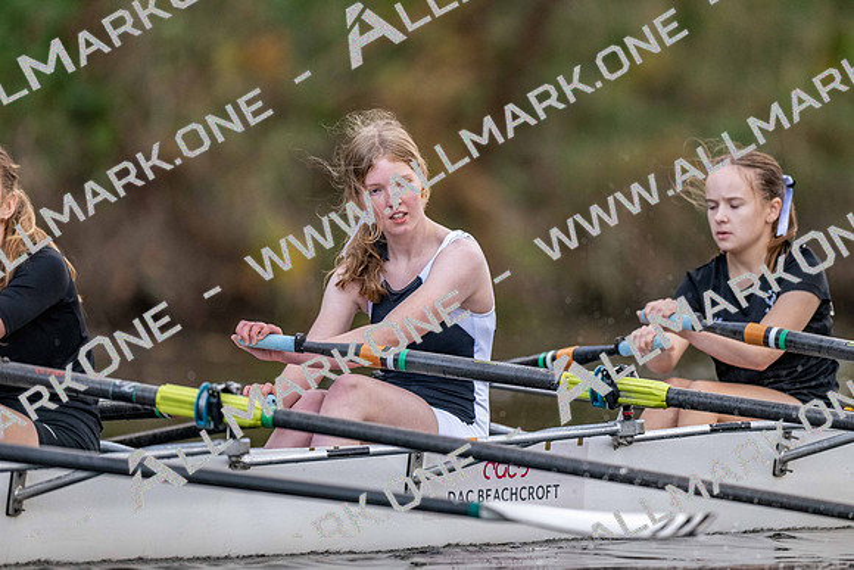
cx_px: 427
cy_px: 285
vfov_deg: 2.3
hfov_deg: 3.4
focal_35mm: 600
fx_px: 14236
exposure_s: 1/2500
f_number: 4
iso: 2200
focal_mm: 600
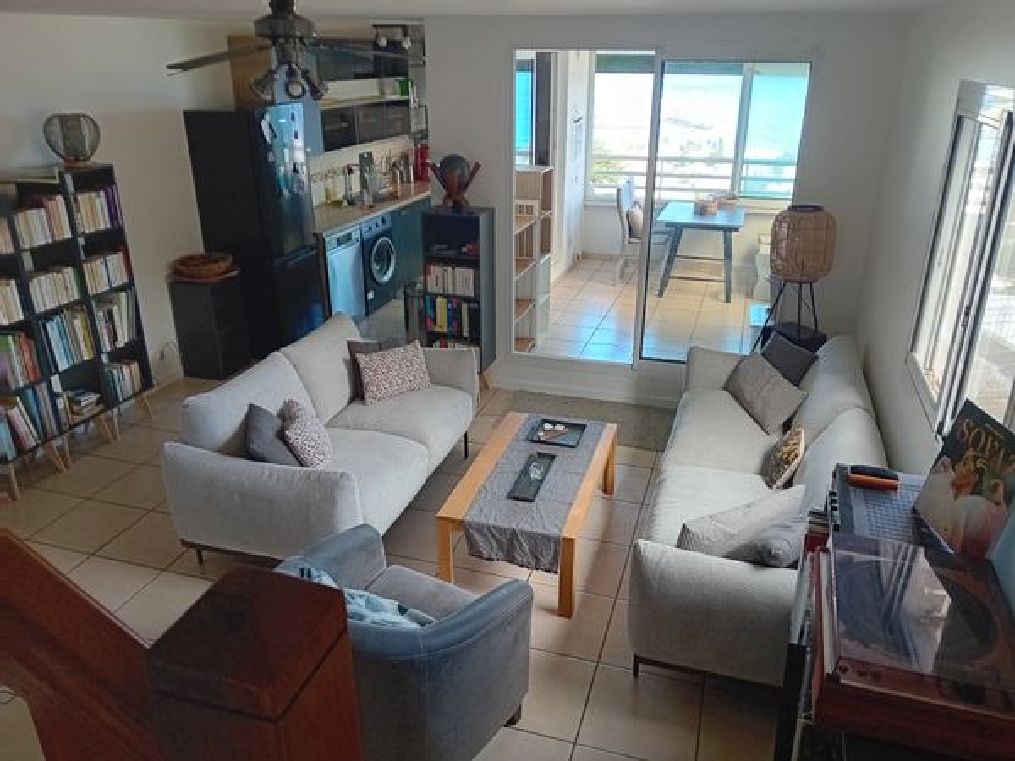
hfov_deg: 67.3
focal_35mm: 26
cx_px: 508
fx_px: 762
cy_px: 380
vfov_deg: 53.1
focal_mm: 3.98
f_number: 1.8
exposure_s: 1/33.3
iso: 400
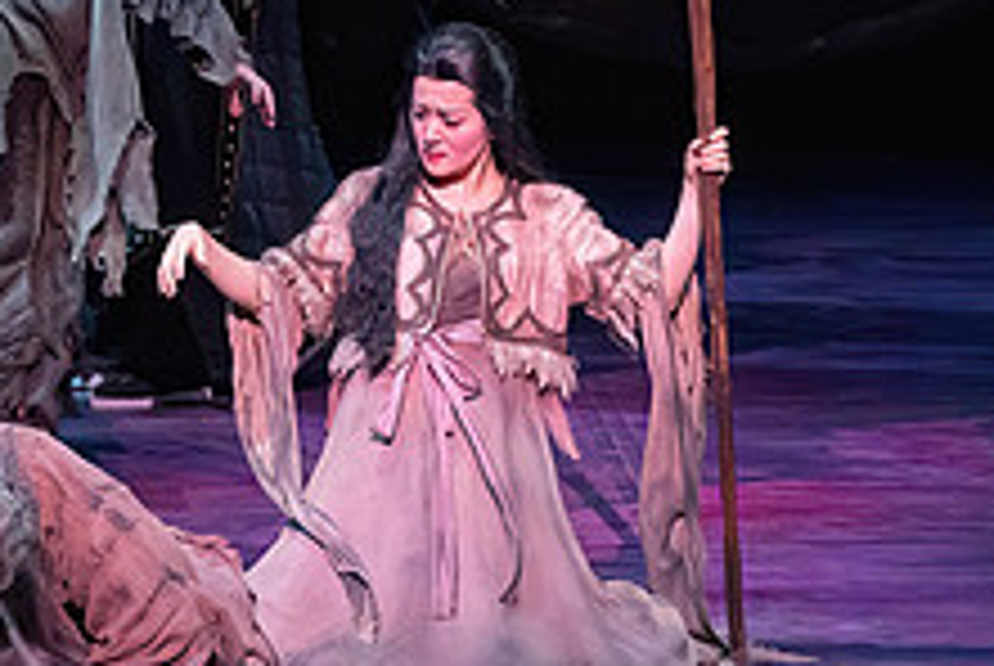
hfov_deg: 3.9
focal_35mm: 524
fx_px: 14487
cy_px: 38
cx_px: 279
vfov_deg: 2.6
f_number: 8
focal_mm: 200
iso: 20000
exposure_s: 1/320
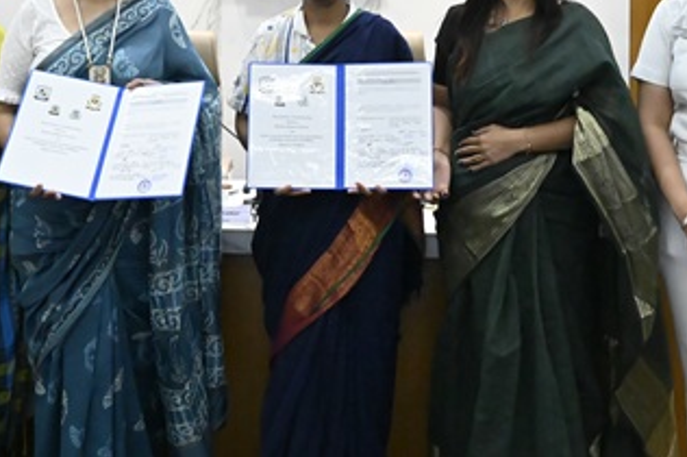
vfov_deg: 24.1
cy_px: -16
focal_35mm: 53
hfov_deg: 37.5
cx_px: 311
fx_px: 1011
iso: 20000
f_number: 9
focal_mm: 25.5
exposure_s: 1/320
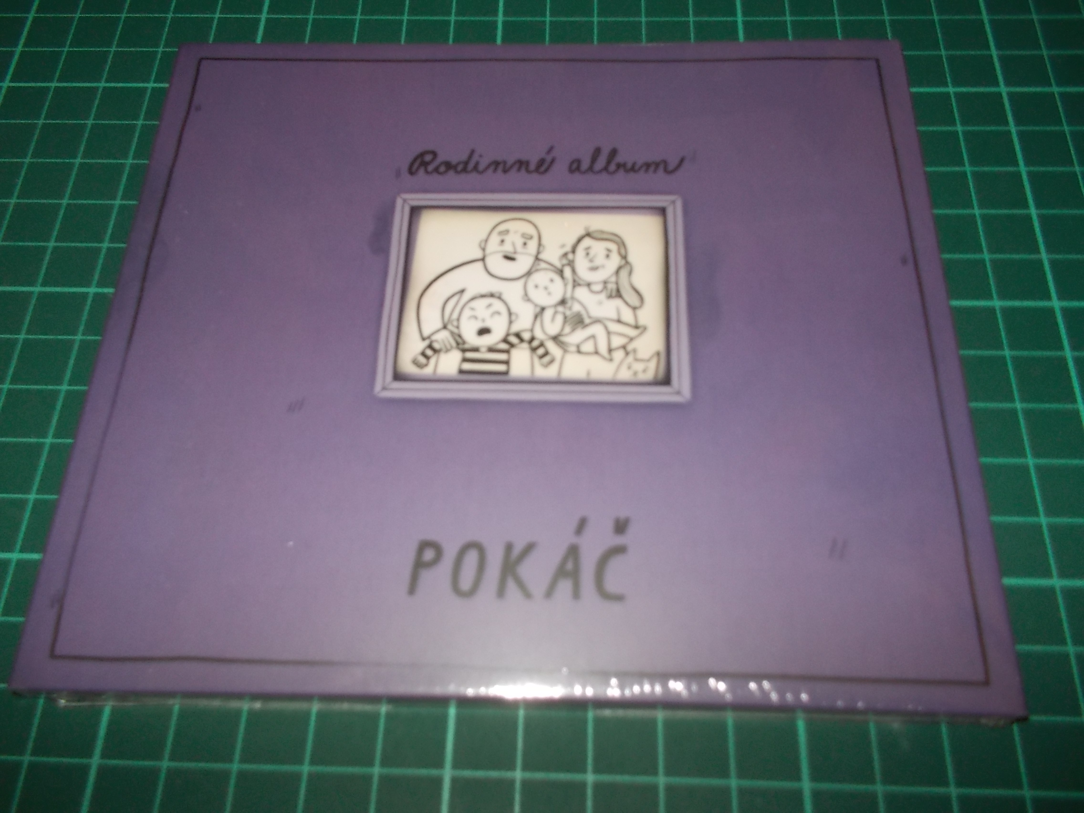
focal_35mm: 29
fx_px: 908
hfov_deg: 61.7
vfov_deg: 48.2
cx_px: 542
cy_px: 406
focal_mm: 4.1
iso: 200
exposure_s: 1/30
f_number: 3.3
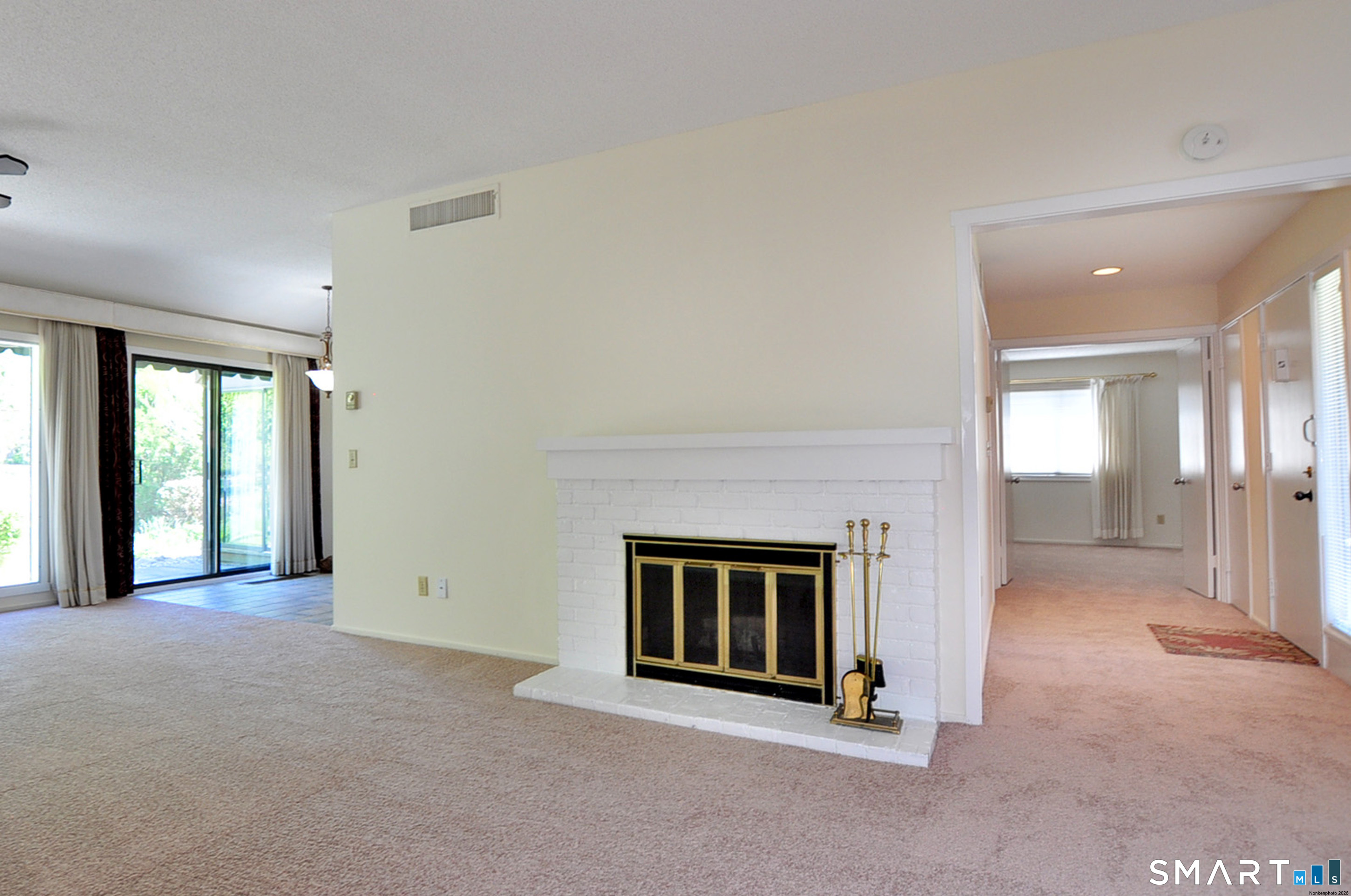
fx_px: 562
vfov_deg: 77.2
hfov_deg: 100.5
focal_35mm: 15
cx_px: 676
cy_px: 448
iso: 320
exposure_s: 1/30
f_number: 4.5
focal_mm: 10
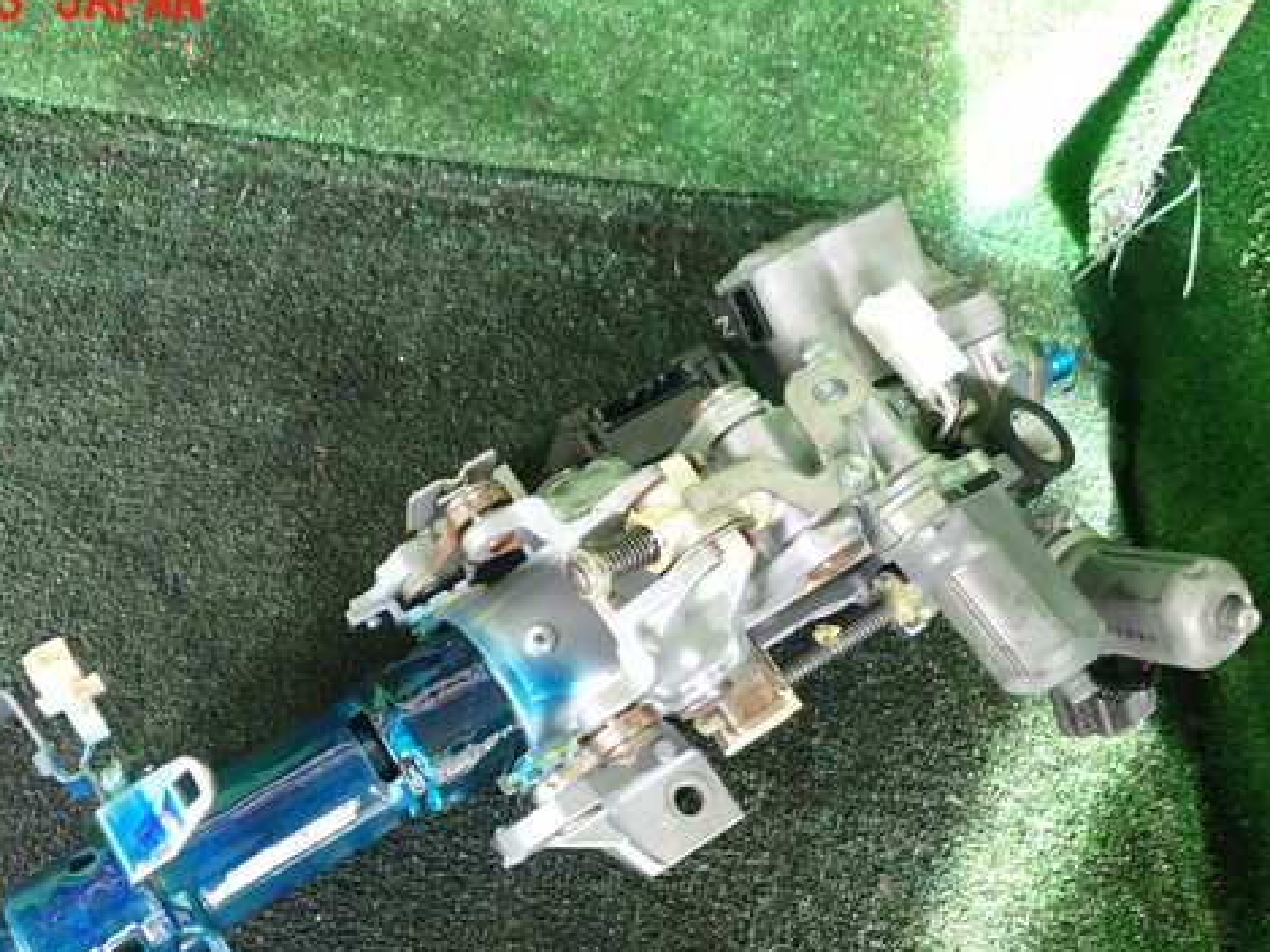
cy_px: 576
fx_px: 1174
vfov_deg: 43.9
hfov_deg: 56.5
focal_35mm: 32
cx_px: 523
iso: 125
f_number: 2
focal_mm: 4.5
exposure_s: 1/60
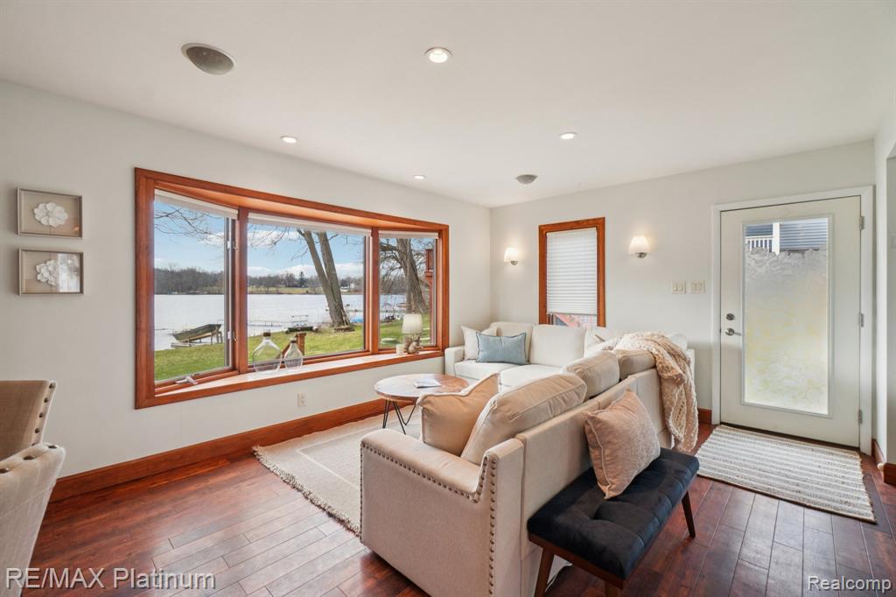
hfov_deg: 100.4
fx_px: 373
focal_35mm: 15
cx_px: 448
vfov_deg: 77.3
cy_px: 298
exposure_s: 1/30
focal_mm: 10
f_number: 8
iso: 200
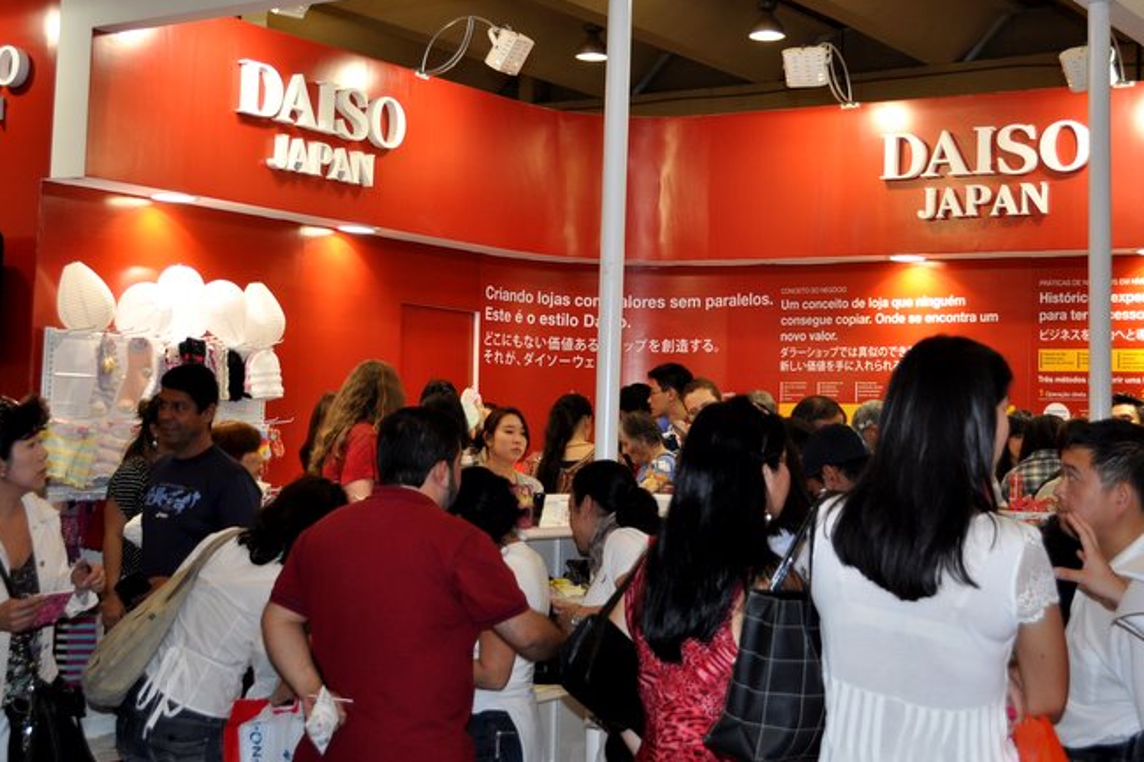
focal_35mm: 48
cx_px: 609
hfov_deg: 41.1
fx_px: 1525
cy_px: 330
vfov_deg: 28.0
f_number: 4.2
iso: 400
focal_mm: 26
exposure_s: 1/160
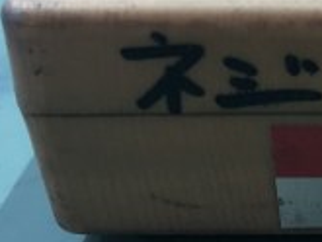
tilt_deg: -33.6
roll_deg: +0.1
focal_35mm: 102
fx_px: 950
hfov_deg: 17.3
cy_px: 203
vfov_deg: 14.4
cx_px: 490
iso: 64
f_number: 1.8
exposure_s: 1/15
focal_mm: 3.99
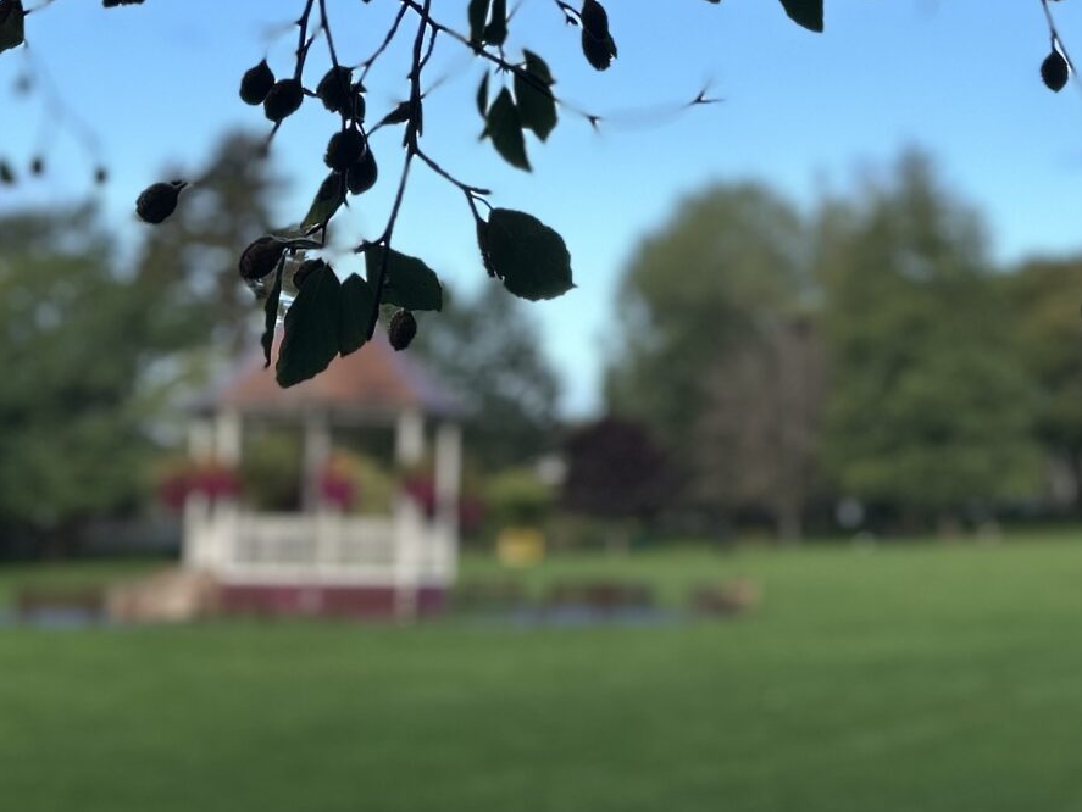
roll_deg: -0.8
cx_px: 484
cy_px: -333
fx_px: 2345
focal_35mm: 75
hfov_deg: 26.0
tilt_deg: +21.2
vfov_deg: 17.9
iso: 50
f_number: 1.5
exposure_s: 1/1468
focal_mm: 5.7
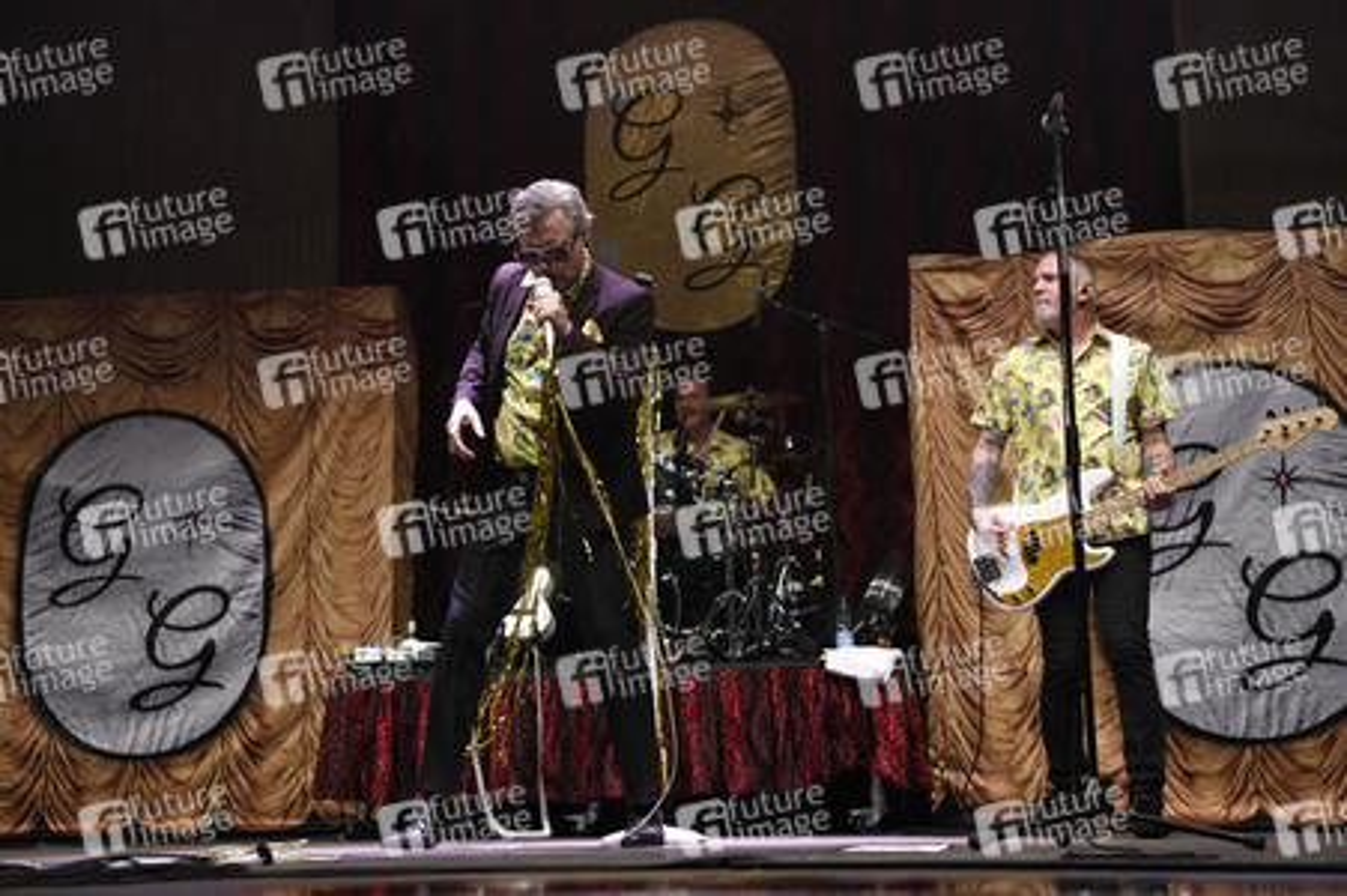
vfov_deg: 24.6
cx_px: 674
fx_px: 2056
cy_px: 448
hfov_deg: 36.3
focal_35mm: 55
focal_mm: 55
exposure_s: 1/200
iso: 1600
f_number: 3.5
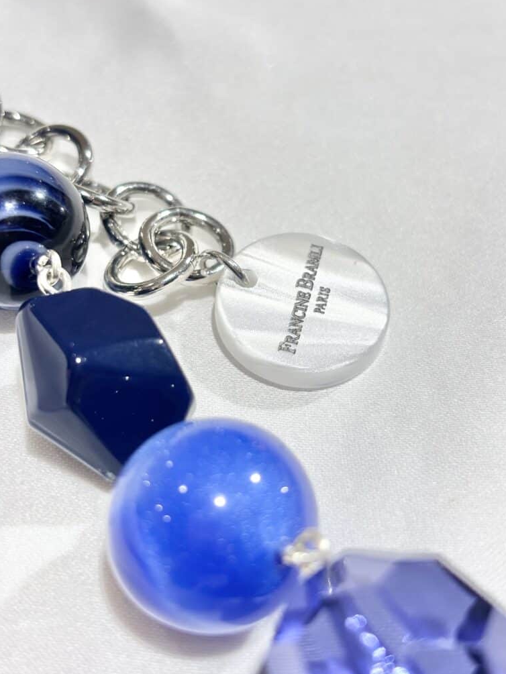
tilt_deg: -33.1
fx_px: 1033
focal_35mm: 53
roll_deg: +8.2
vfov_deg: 36.2
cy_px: 335
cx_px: 256
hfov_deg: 27.5
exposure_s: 1/185
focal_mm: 5.96
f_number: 1.6
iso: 32
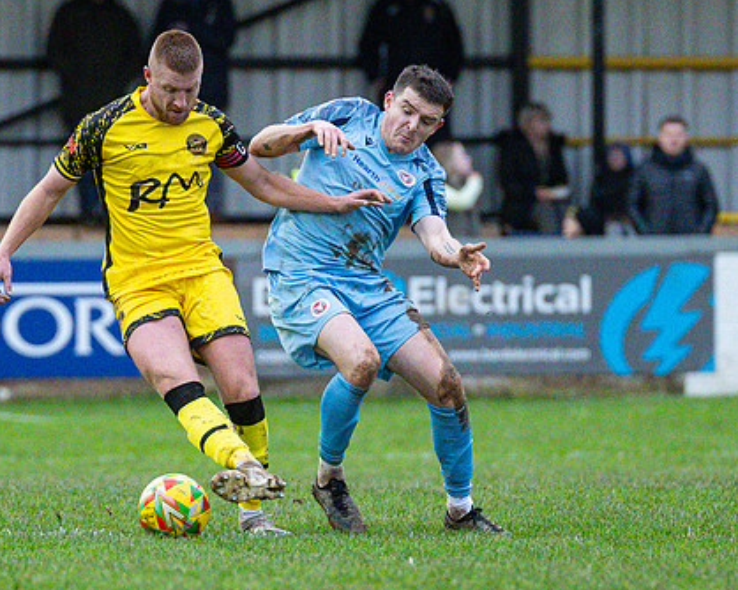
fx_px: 16767
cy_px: 314
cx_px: 155
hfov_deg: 2.5
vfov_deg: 2.0
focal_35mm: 768
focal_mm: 200
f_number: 2.8
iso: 2000
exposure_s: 1/1600
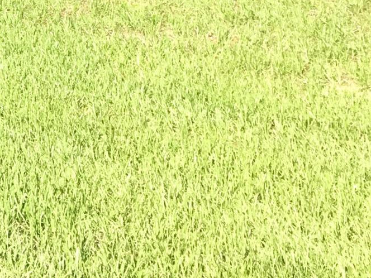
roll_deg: -0.7
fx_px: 1404
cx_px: -256
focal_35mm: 131
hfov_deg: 13.7
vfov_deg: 10.1
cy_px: -349
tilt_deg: +2.1
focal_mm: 4.15
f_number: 2.2
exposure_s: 1/503
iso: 25
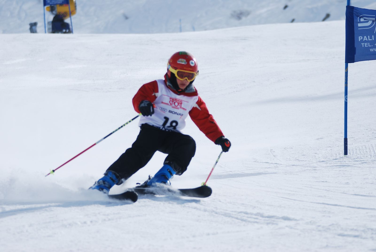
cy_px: 126
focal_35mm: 225
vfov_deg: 6.1
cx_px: 188
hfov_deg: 9.1
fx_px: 2353
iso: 100
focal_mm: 150
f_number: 5
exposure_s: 1/1000
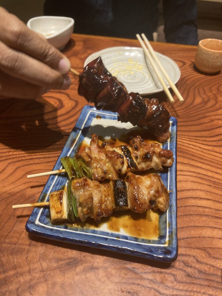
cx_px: 111
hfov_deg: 49.7
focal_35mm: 28
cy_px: 148
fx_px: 239
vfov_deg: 63.4
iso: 80
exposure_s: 1/51
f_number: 1.8
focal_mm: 3.99
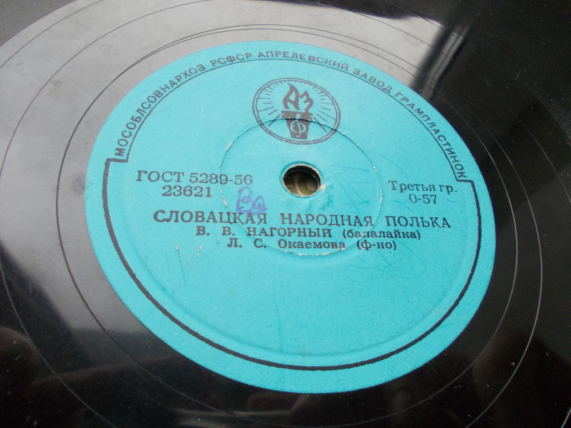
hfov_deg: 63.4
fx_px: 462
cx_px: 286
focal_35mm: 28
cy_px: 214
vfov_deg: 49.7
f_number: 2.7
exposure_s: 1/25
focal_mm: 4
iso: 180
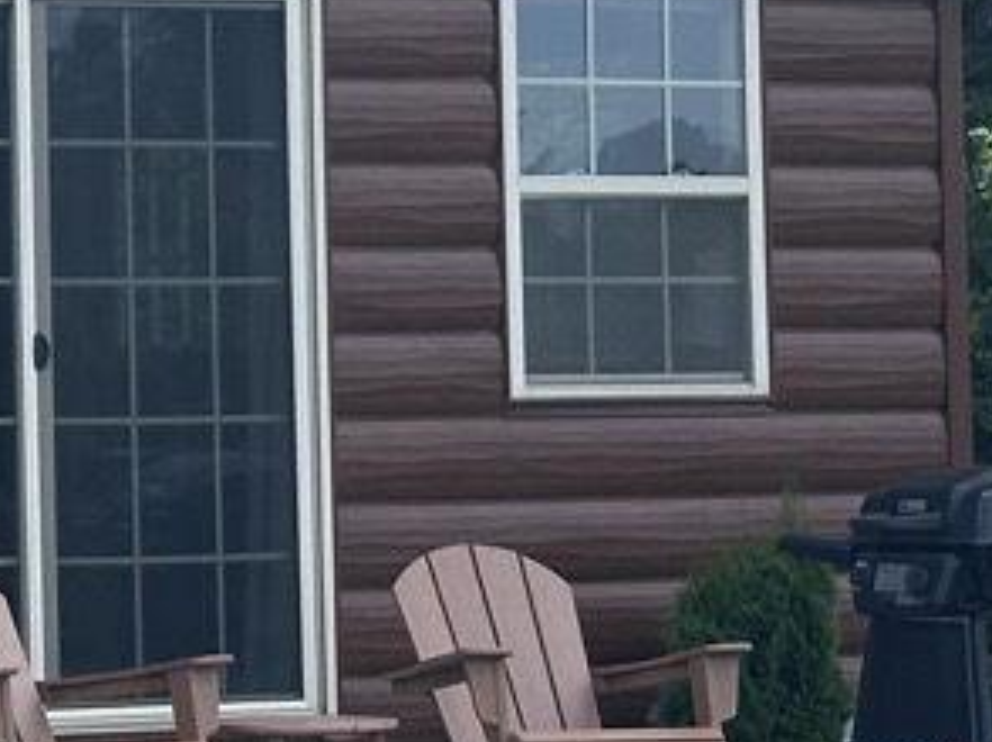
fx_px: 5984
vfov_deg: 7.1
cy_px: -47
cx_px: -584
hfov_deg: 9.2
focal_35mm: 209
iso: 64
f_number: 1.78
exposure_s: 1/2114
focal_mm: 6.86
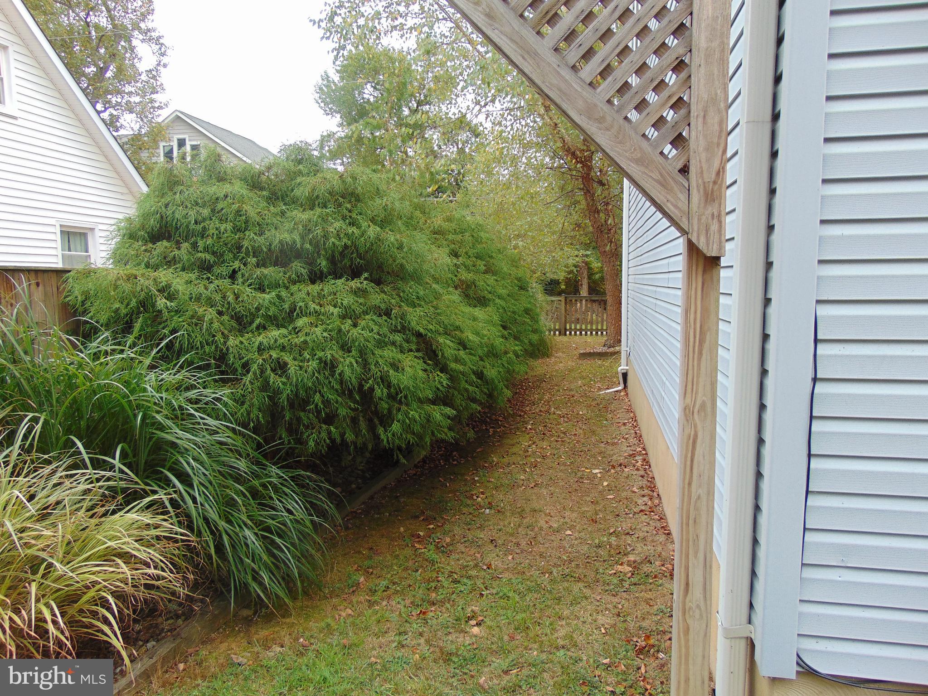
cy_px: 348
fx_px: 670
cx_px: 464
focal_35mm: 25
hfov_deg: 69.4
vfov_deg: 54.9
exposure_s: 1/100
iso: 80
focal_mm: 4.5
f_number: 3
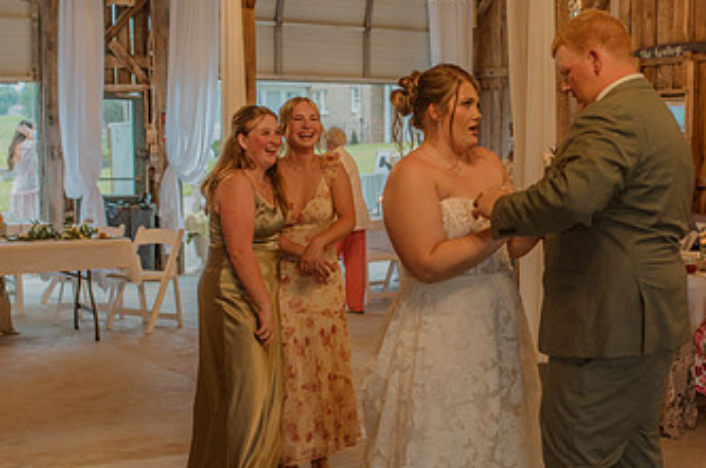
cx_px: 443
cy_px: 265
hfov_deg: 32.8
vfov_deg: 22.2
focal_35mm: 61
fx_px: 1195
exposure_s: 1/200
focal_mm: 35
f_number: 2.5
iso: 640
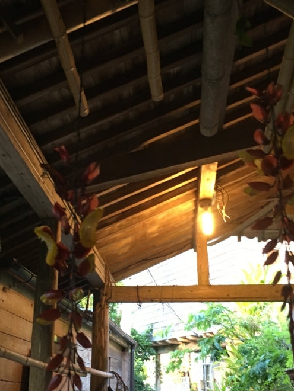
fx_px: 510
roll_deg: -0.1
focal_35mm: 45
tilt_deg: +16.8
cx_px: 101
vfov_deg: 41.9
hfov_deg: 32.0
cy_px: 233
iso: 125
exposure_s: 1/30
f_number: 2.2
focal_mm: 4.15
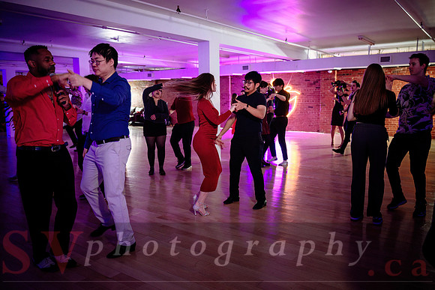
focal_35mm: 29
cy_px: 142
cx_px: 223
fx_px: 350
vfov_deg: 45.0
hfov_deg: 63.7
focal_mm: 28
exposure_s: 1/125
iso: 2000
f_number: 2
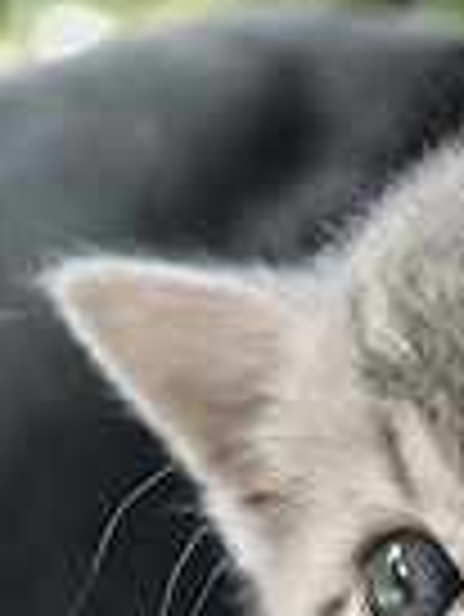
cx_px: 450
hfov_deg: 7.3
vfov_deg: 9.6
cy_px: 724
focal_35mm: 204
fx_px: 3640
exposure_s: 1/100
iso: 81
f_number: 2.55
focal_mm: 13.3
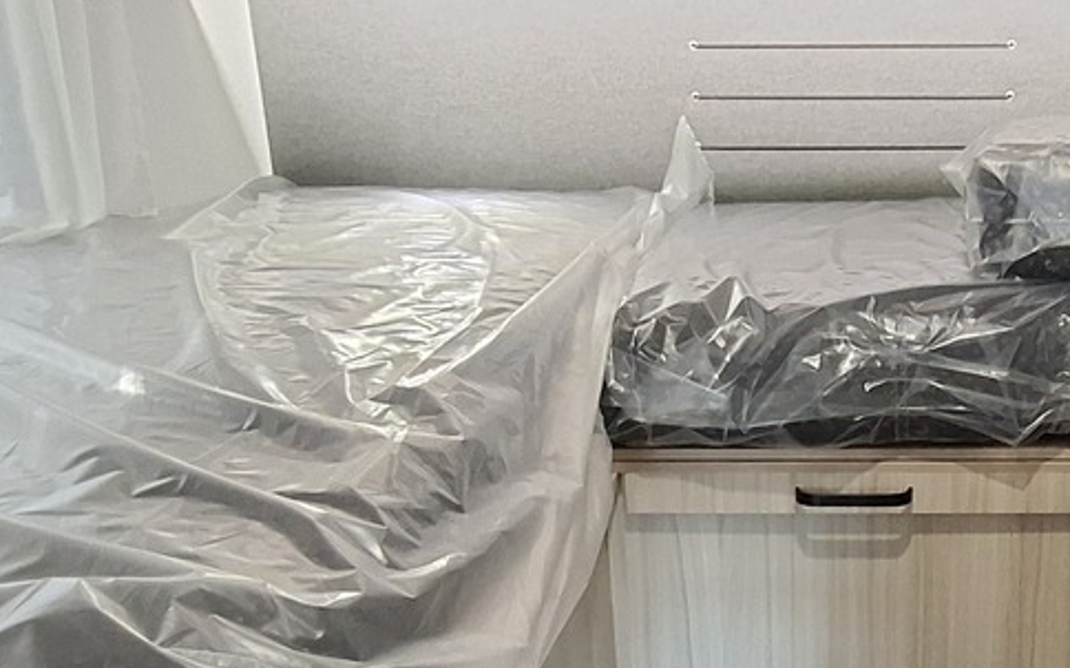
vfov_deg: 30.8
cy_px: 478
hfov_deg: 46.2
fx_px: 1195
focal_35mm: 41
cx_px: 825
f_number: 2.2
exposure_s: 1/20
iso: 500
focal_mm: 1.74
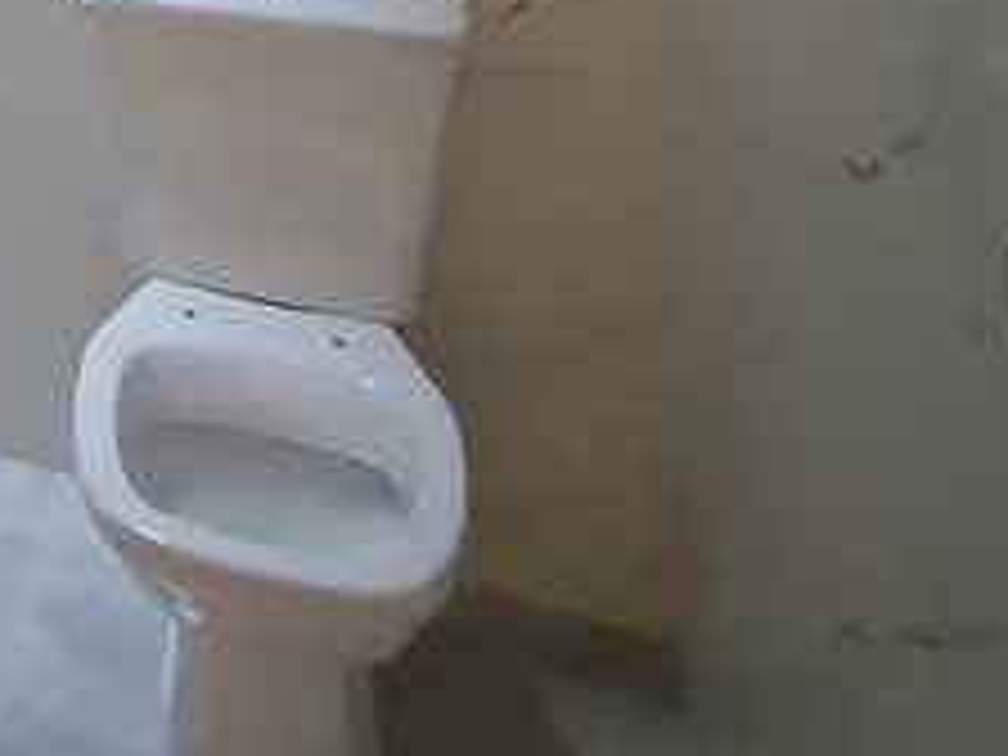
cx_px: -504
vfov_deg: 24.1
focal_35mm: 48
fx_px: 1398
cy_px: -367
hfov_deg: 27.4
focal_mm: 1.74
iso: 640
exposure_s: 1/24
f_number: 2.2
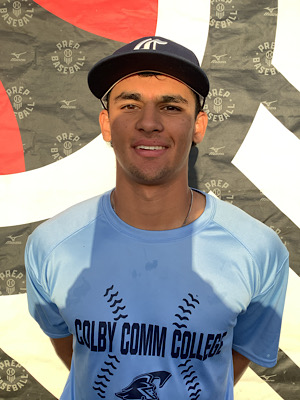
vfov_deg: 58.4
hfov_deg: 45.4
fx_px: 358
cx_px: 150
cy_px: 200
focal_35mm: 31
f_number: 2.4
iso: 25
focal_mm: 3.3
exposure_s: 1/532
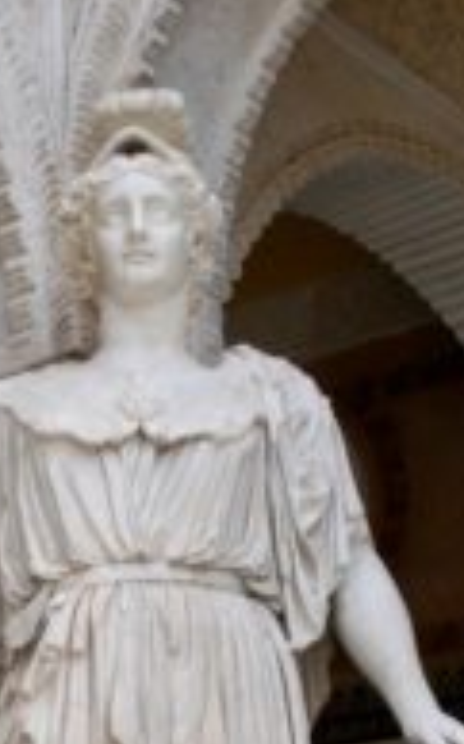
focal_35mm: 87
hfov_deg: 14.9
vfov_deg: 23.4
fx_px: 1763
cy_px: 617
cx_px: 90
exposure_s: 1/400
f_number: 10
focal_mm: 22
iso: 1000
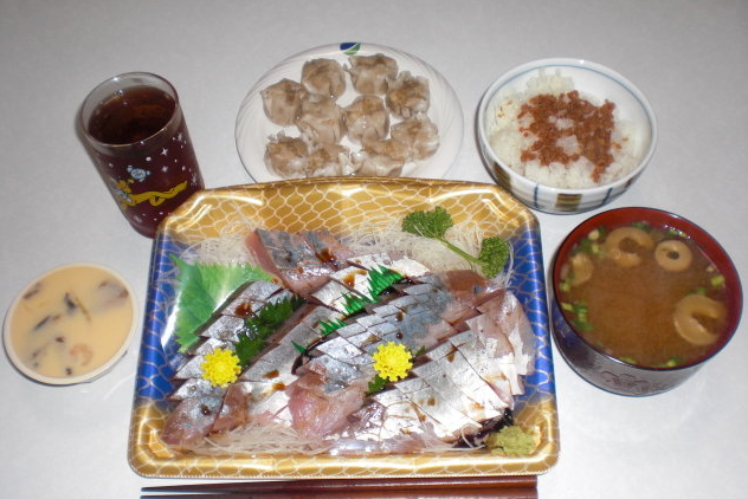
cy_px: 279
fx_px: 831
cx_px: 376
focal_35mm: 40
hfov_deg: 48.4
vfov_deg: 33.4
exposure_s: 1/60
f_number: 3.1
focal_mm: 6.3
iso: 100
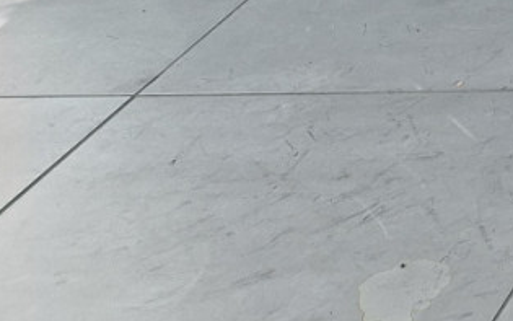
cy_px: -394
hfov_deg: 12.9
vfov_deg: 9.6
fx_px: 1734
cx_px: 1226
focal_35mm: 124
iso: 100
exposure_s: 1/120
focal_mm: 5.54
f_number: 1.8
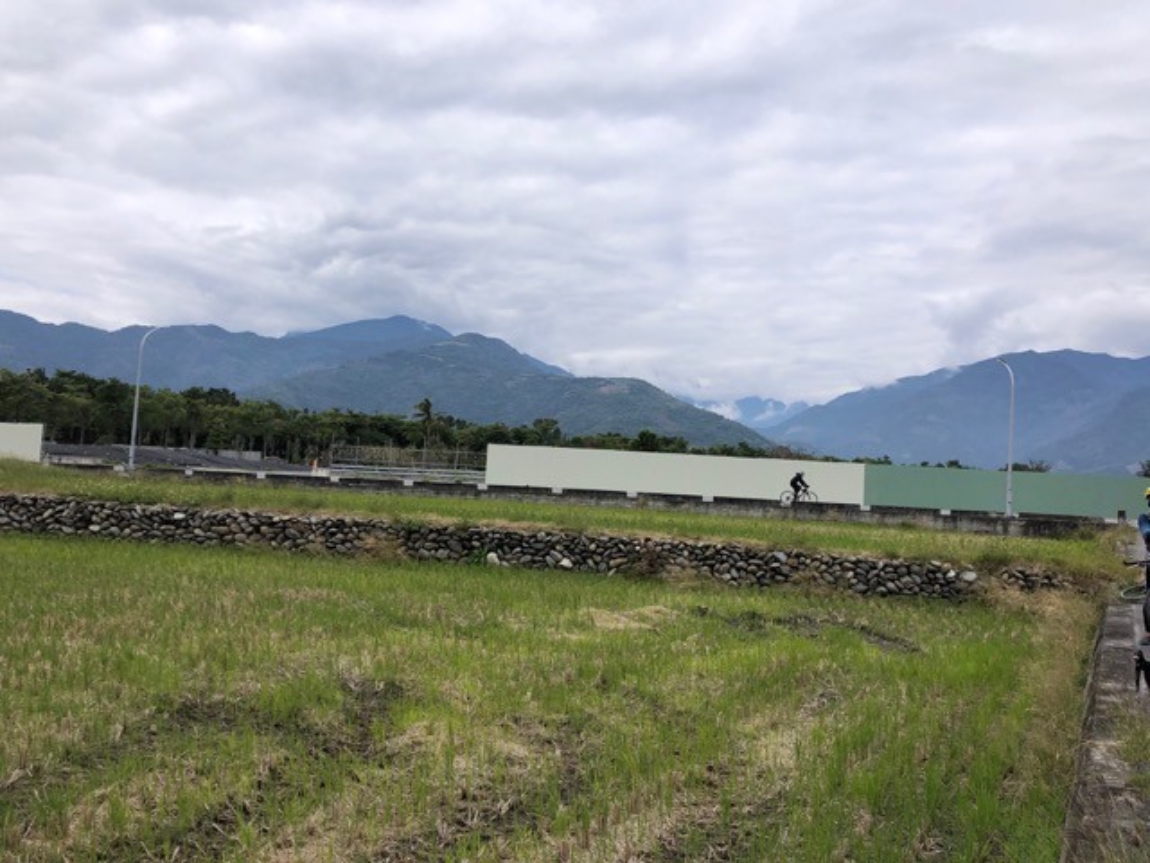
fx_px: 930
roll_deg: -2.0
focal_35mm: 28
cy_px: 432
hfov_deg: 63.4
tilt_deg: +3.9
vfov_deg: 49.7
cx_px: 575
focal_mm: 4
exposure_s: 1/2088
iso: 20
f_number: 1.8
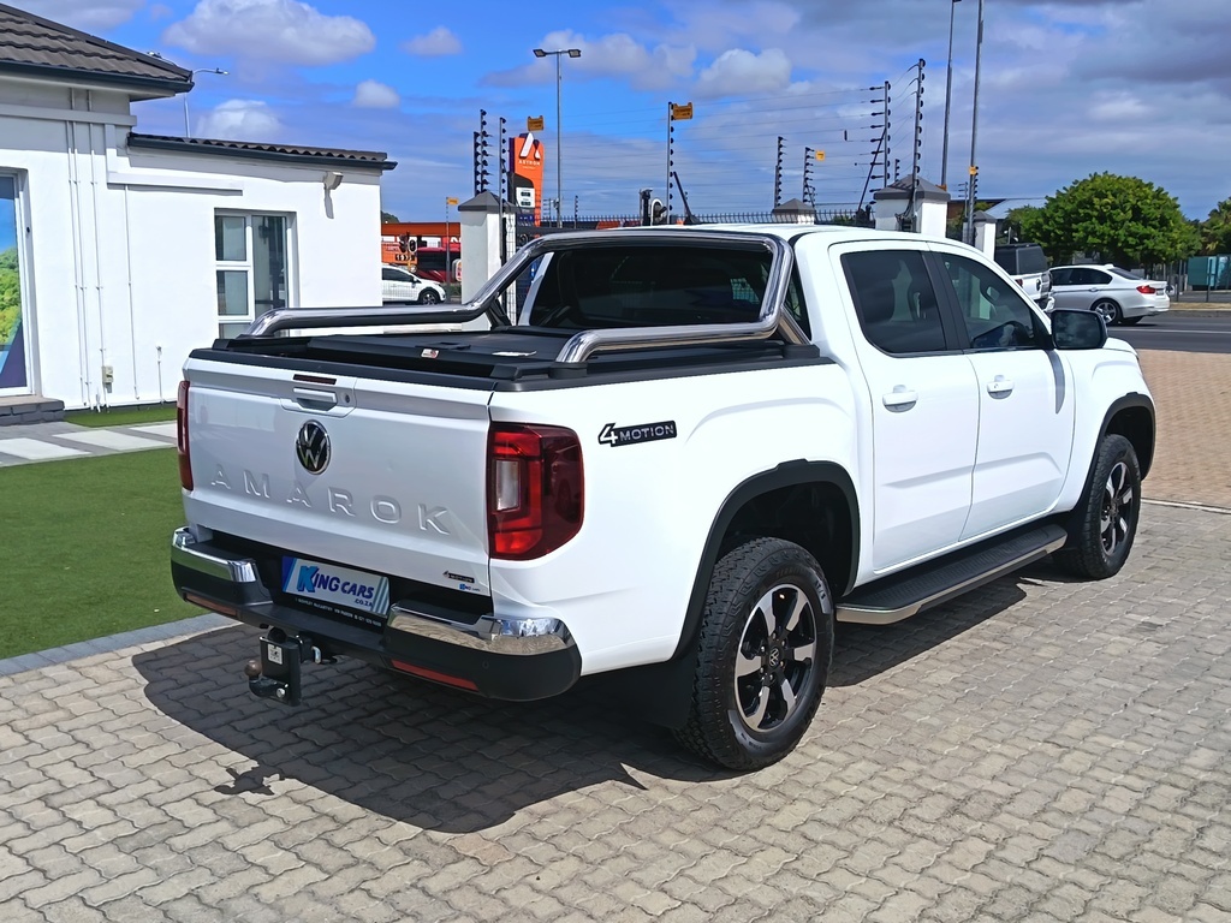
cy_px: 462
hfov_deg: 51.4
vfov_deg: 39.7
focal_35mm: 36
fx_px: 1280
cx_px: 616
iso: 100
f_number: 1.75
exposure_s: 1/1894
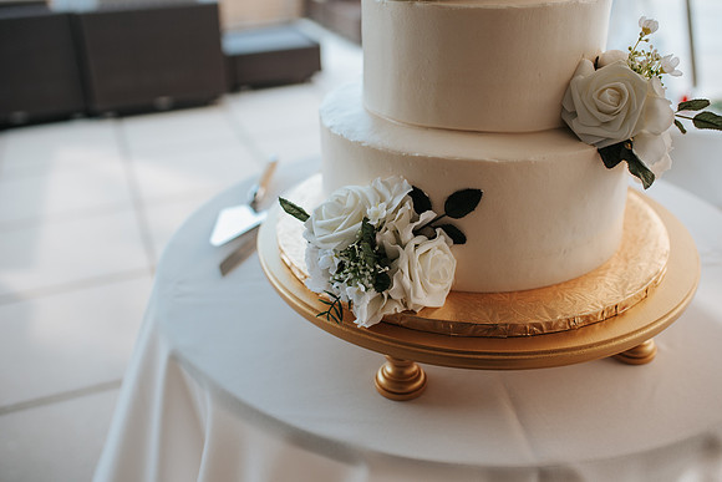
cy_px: 241
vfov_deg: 37.9
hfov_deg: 54.4
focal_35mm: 35
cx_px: 361
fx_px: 702
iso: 100
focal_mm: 35
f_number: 2.8
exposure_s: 1/200
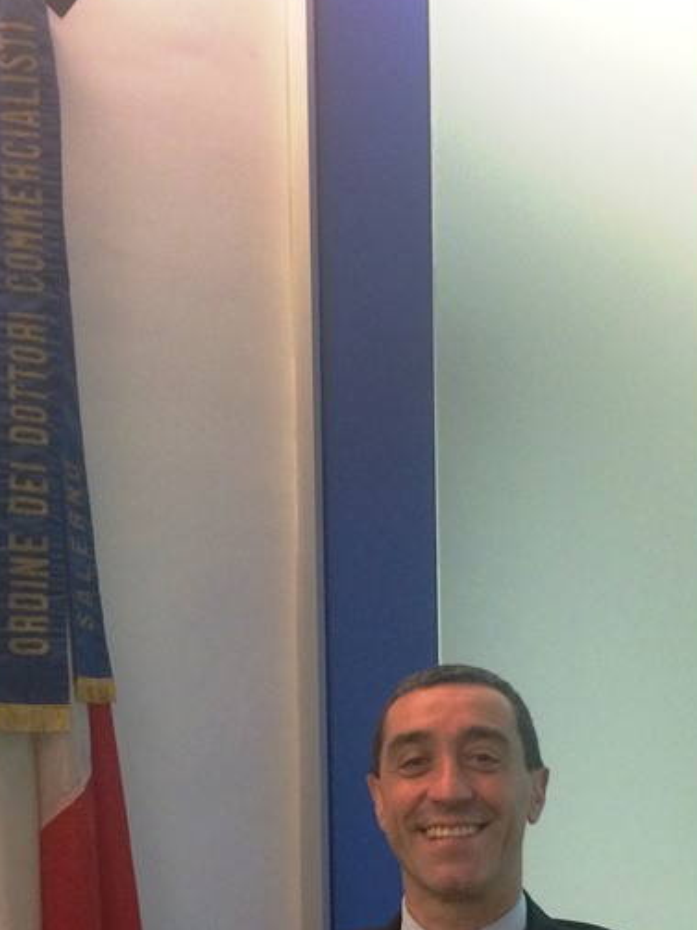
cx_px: 309
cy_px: 756
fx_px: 1585
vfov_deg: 31.8
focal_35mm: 59
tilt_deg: -1.3
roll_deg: +2.0
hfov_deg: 24.8
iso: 320
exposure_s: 1/33
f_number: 2.2
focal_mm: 4.15
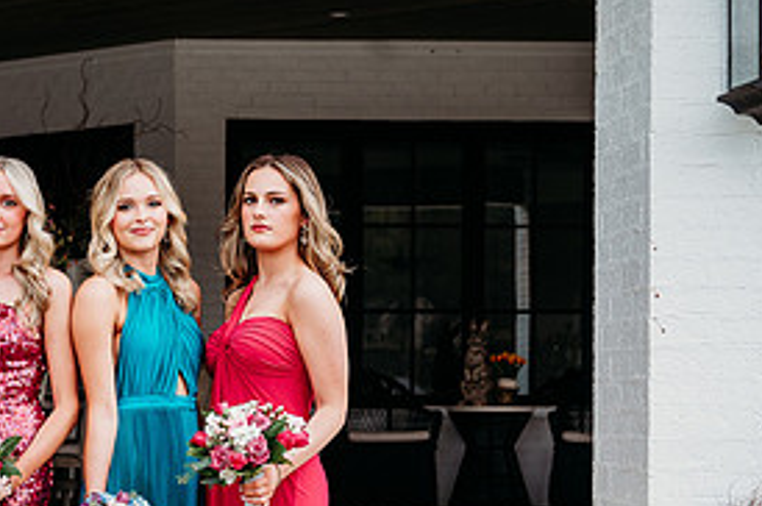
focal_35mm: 106
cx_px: -6
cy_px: 457
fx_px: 2241
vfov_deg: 12.8
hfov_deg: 18.8
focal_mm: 50
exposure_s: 1/320
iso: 250
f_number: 4
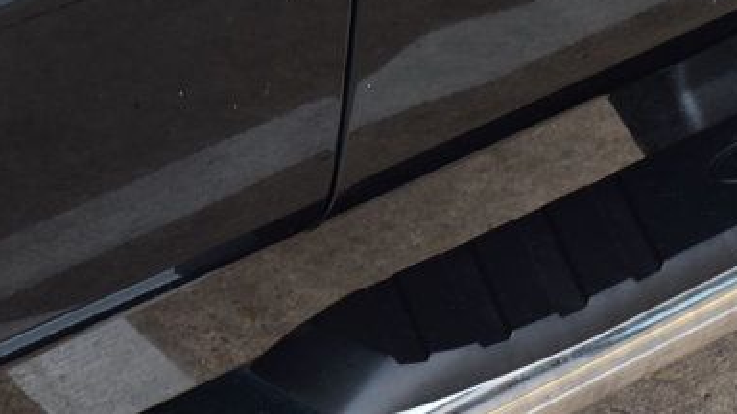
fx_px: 3682
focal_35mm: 188
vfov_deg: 6.4
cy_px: 579
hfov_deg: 11.2
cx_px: -175
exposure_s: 1/125
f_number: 9
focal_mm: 45
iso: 400
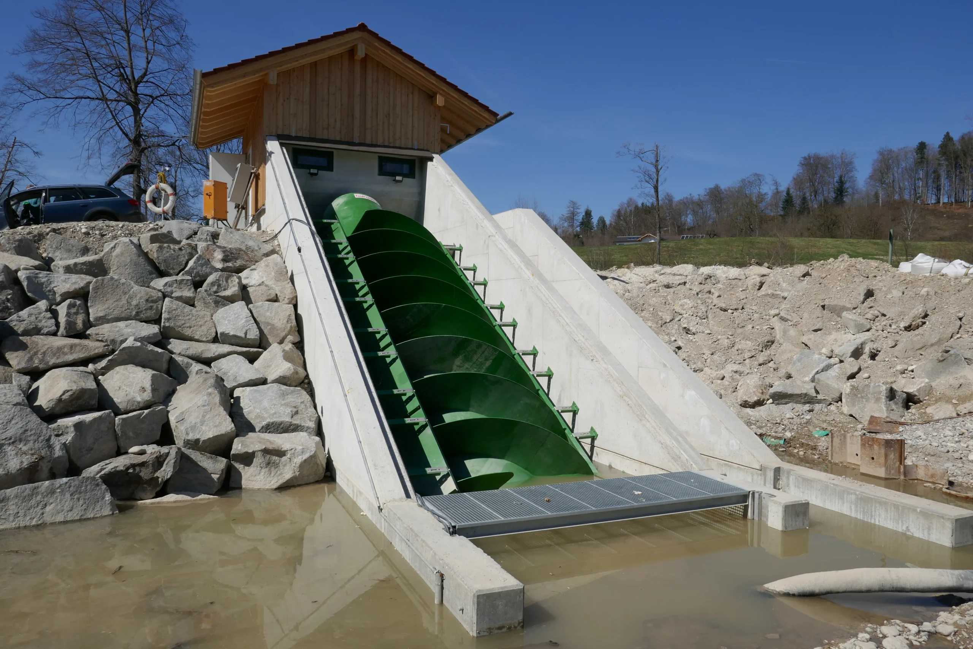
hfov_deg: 71.5
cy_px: 324
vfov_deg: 51.3
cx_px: 486
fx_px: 676
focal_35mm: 25
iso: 125
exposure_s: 1/800
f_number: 6.3
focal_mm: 9.1
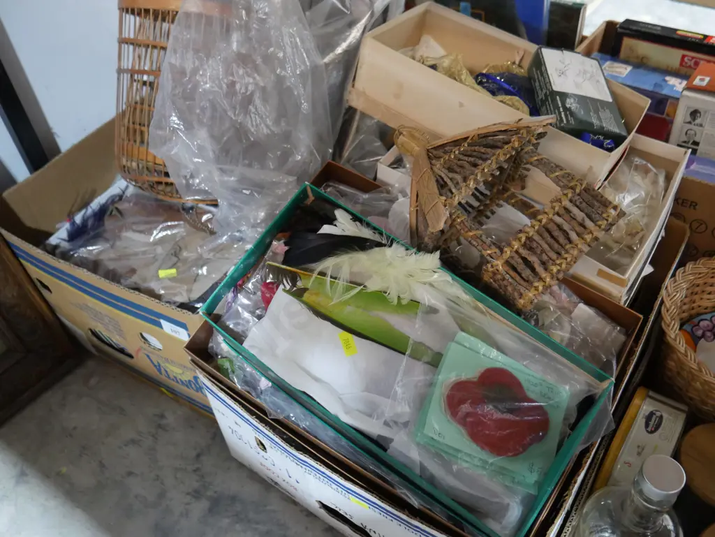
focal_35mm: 30
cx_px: 358
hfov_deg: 59.9
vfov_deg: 46.8
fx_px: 620
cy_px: 268
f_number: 3.6
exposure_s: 1/60
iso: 3200
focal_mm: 15
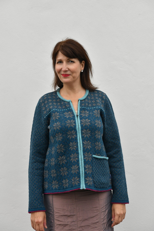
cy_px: 116
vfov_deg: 28.8
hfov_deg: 19.5
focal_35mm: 70
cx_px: 77
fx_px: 449
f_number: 11
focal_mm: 70
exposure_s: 1/500
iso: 1600
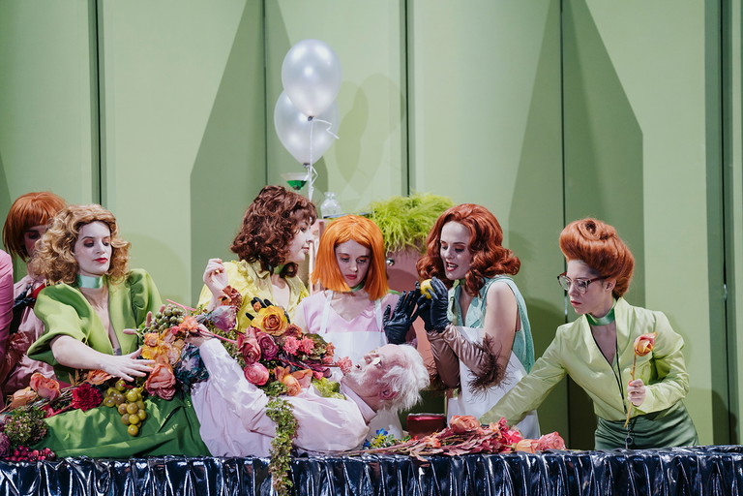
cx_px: 372
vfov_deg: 7.9
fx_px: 3591
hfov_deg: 11.8
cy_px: 248
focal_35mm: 174
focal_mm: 174
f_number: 3.2
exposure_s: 1/320
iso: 2000
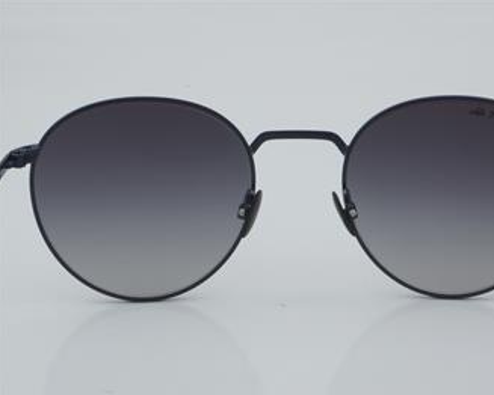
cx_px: 299
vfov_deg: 17.9
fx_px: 1258
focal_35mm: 86
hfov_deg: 22.2
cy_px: 199
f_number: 29
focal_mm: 50
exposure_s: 1/4
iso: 100
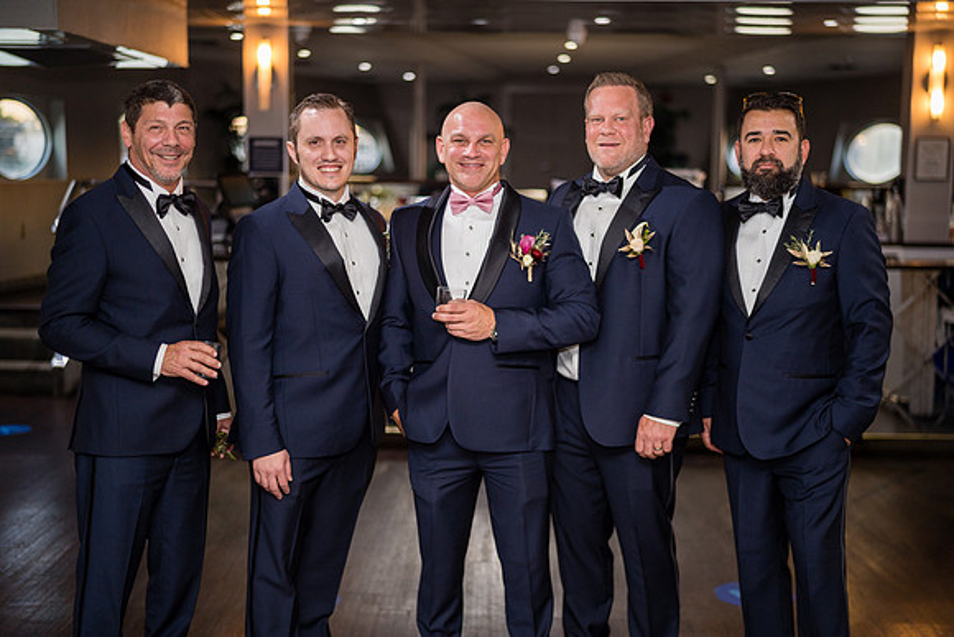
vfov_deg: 27.0
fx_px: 1325
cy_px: 318
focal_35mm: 50
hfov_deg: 39.6
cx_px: 477
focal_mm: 50
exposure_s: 1/250
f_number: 1.4
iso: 500
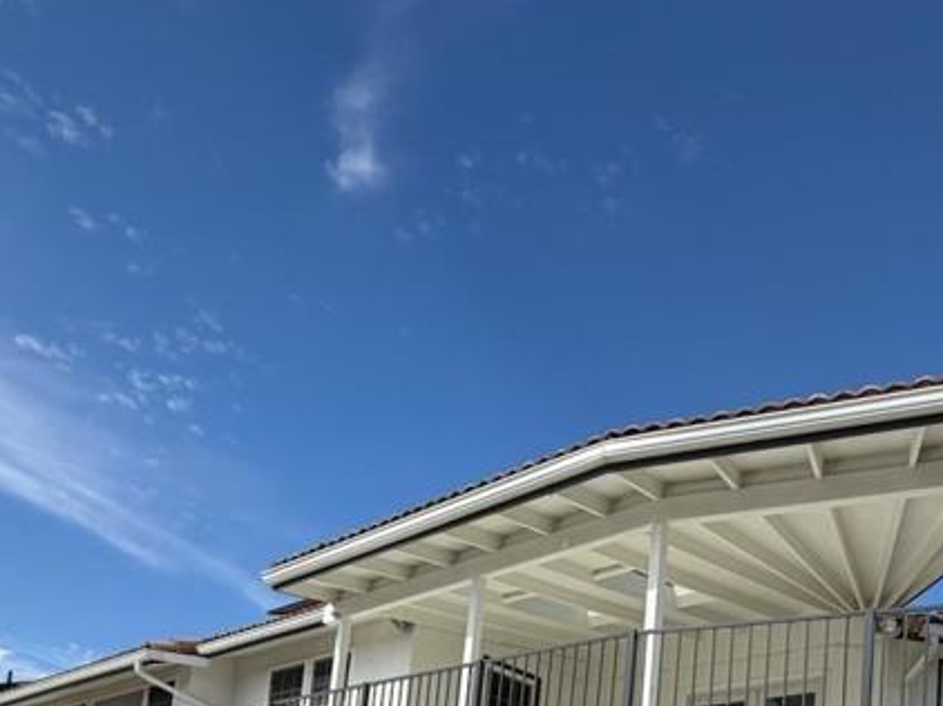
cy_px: 838
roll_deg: -4.1
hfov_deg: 53.2
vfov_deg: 34.0
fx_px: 926
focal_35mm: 34
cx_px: 606
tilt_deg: +6.9
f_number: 2.2
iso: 20
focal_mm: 2.22
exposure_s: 1/770
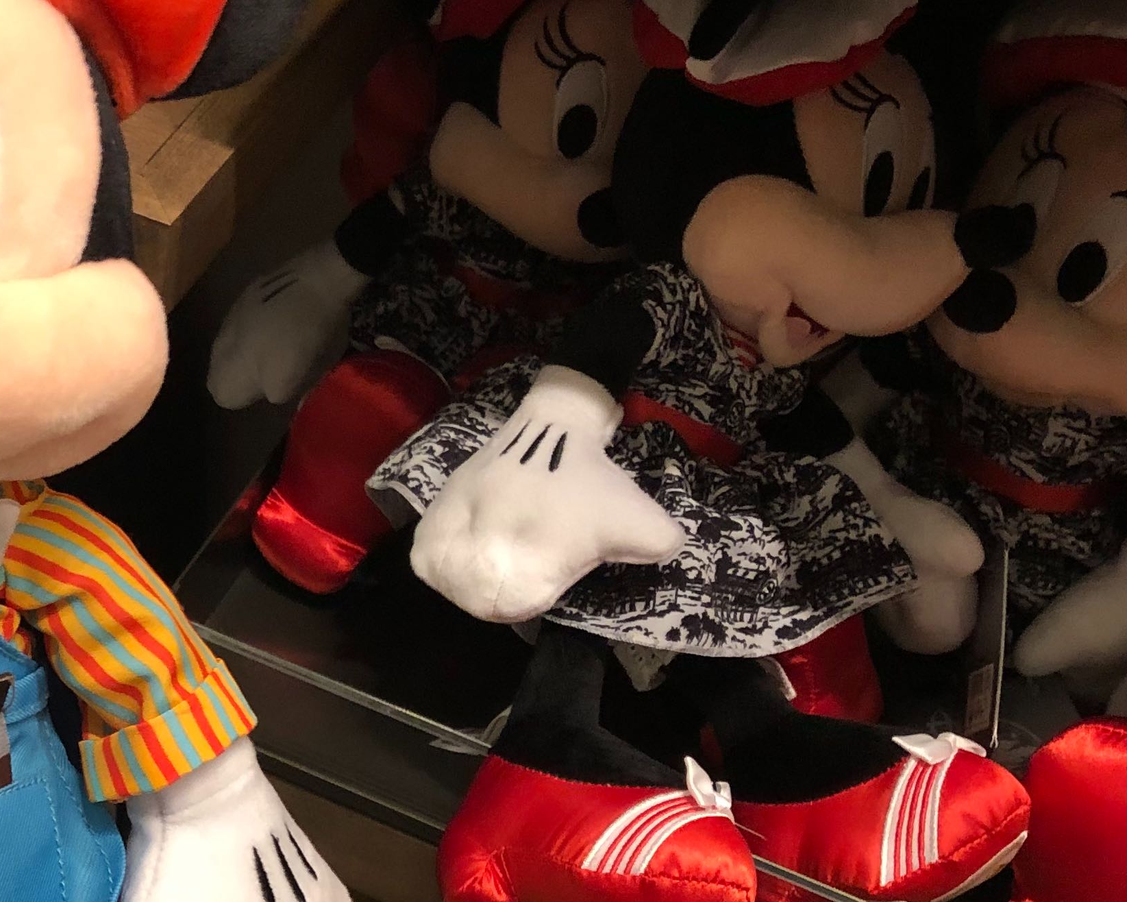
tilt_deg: -49.9
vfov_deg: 22.5
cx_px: -118
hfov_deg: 26.1
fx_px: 2235
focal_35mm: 67
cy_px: 707
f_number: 1.8
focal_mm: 3.99
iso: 40
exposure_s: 1/15
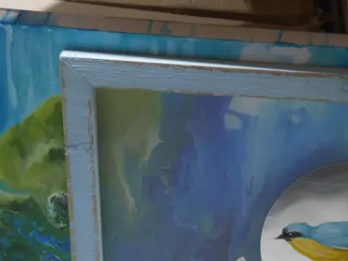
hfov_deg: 18.0
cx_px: 384
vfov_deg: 14.0
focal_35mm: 105
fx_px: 1055
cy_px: 226
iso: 500
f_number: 4.1
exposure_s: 1/60
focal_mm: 19
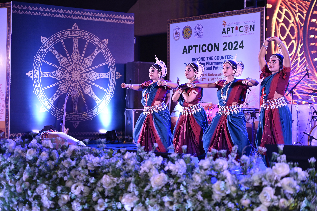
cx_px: 158
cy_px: 106
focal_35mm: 70
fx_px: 616
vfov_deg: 19.4
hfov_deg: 28.9
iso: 1600
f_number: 4
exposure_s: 1/160
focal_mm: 70
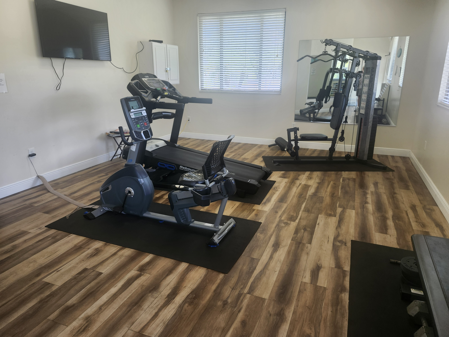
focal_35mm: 23
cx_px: 224
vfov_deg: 58.9
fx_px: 298
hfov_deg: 73.9
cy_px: 168
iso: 80
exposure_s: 1/120
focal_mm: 5.54
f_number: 1.8
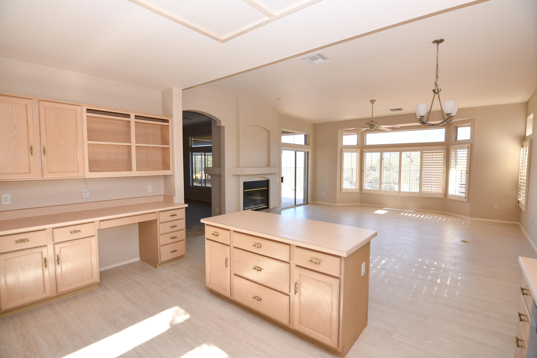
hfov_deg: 96.7
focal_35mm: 16
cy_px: 179
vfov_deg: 73.7
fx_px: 239
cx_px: 268
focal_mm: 11
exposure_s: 1/100
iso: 200
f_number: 5
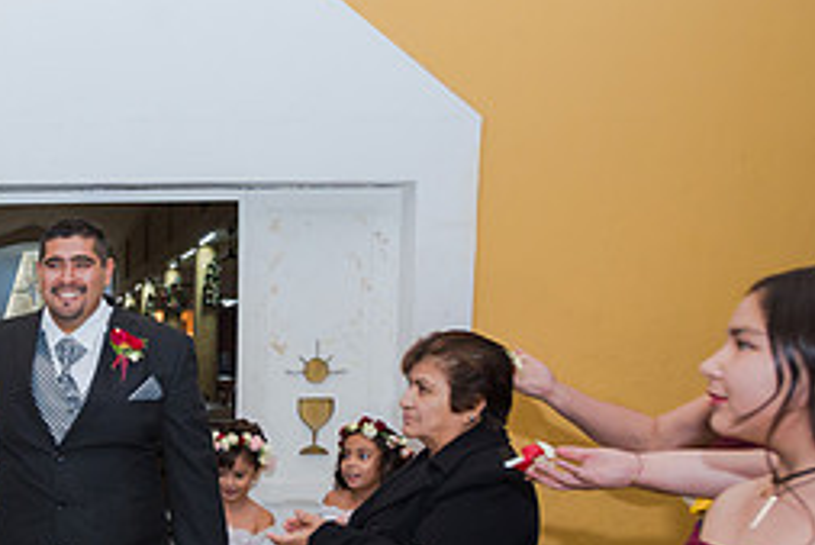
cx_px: -39
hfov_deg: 41.5
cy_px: 437
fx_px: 883
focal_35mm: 39
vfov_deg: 33.3
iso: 1600
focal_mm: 17
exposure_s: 1/100
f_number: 3.5
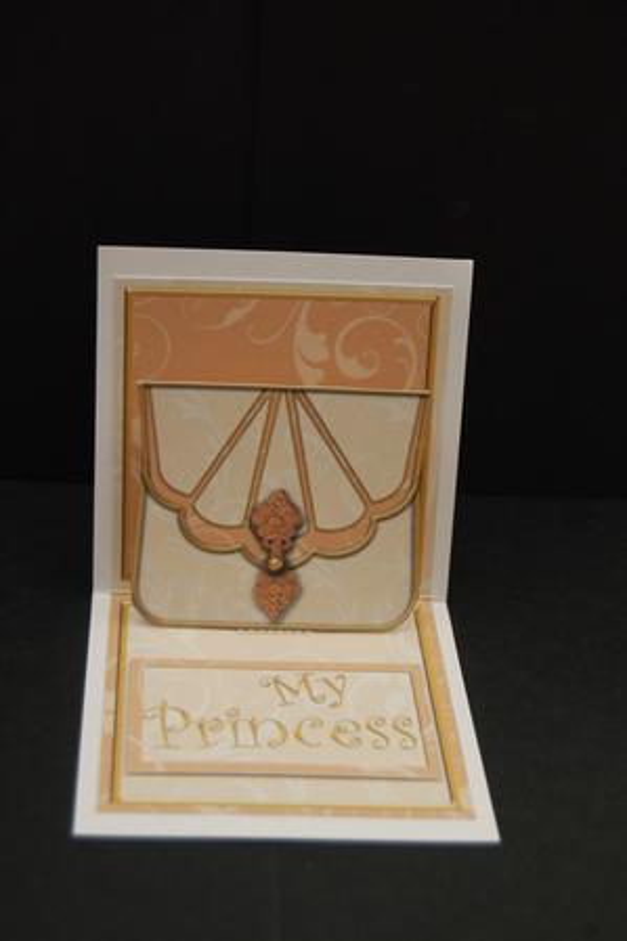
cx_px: 314
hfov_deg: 21.6
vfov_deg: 31.9
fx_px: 1647
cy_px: 470
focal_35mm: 63
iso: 400
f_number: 5.3
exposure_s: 1/125
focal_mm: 42
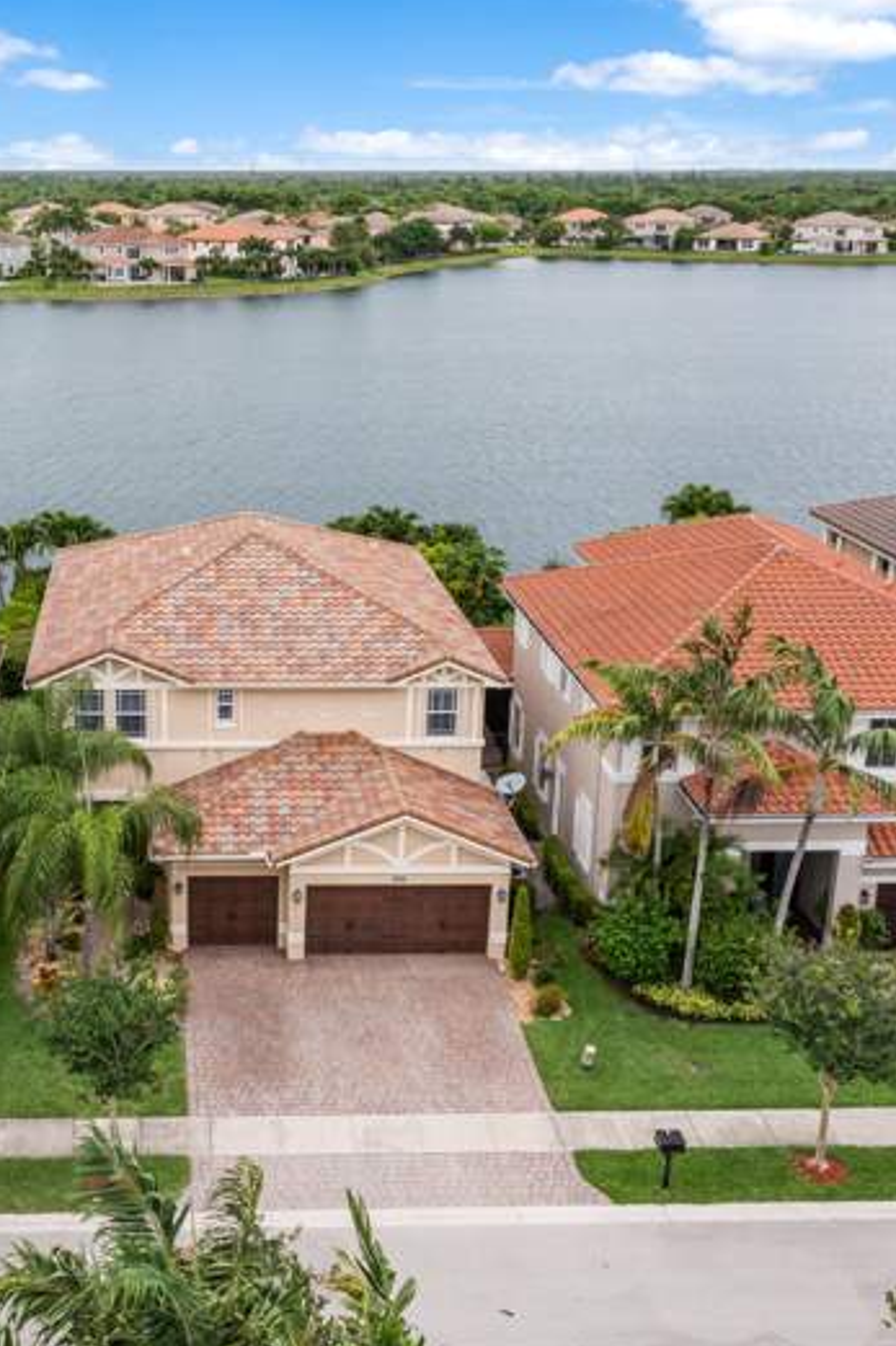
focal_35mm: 43
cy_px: 674
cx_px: 196
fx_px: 1606
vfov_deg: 45.4
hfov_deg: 30.5
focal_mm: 10.26
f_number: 4
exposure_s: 1/500
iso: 100
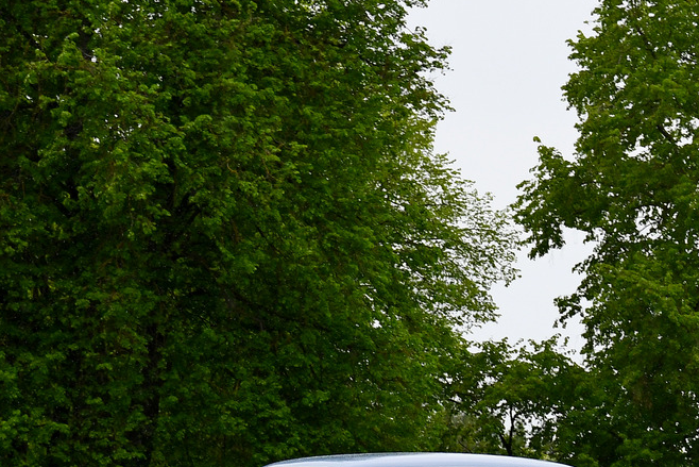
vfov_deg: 8.2
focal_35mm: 166
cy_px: 414
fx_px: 3224
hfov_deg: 12.4
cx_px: 482
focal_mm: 56
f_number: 6.3
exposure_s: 1/640
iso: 400
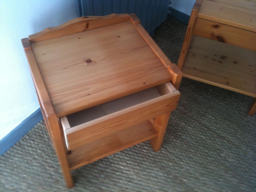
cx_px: 128
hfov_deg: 52.6
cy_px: 96
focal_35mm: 35
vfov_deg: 40.7
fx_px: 259
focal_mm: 3.85
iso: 80
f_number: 2.8
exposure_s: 1/24
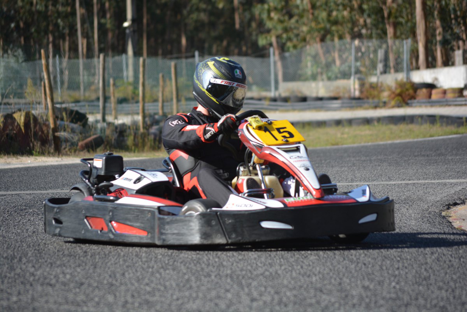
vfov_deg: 6.8
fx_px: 2627
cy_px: 156
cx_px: 234
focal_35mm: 202
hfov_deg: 10.2
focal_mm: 135
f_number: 5
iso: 400
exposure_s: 1/1250
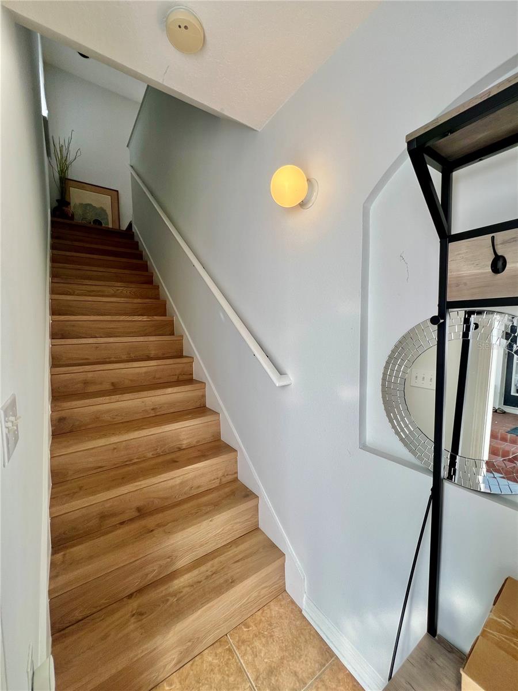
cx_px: 259
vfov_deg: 106.2
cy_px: 346
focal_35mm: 13
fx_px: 259
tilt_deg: -4.5
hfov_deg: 89.9
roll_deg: +0.8
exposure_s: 1/285
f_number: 1.8
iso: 32
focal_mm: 1.57
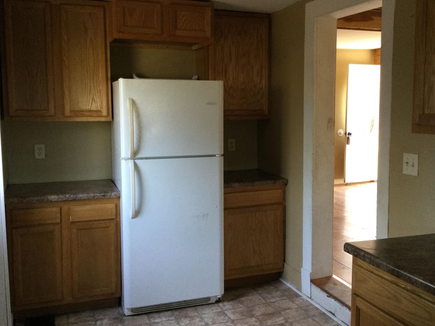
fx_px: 490
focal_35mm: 39
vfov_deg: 36.8
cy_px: 158
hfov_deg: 47.8
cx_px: 244
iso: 80
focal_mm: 3.3
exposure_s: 1/30
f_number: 2.4
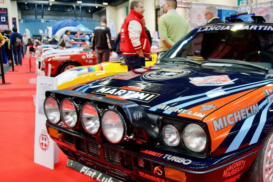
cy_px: 110
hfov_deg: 47.9
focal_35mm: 39
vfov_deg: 34.3
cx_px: 205
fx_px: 294
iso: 2000
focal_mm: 17
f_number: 3.5
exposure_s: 1/160
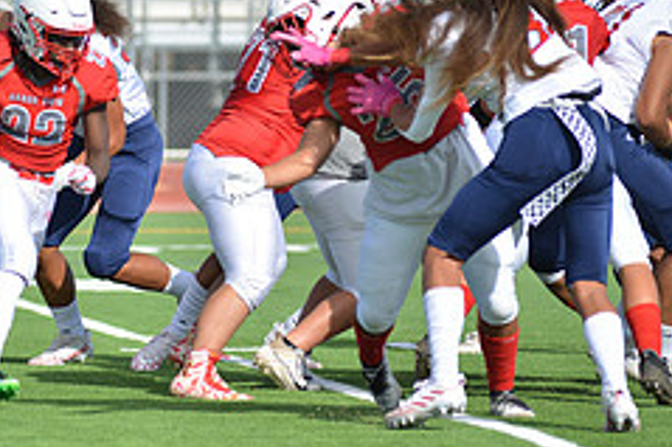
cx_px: 6
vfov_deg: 2.8
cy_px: 193
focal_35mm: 486
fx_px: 9065
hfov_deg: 4.2
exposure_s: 1/1600
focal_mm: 200
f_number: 2.8
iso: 100
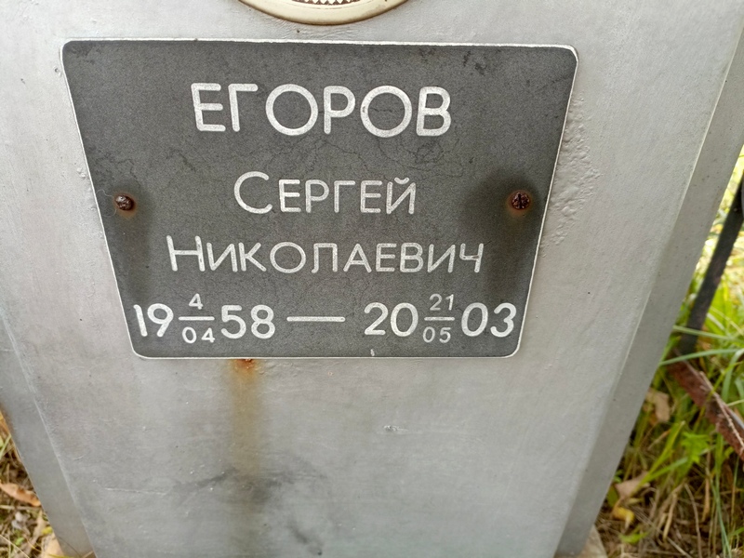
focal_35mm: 25
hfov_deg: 69.4
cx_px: 372
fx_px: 537
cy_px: 279
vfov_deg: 54.9
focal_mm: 4.76
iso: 142
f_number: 1.69
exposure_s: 1/100
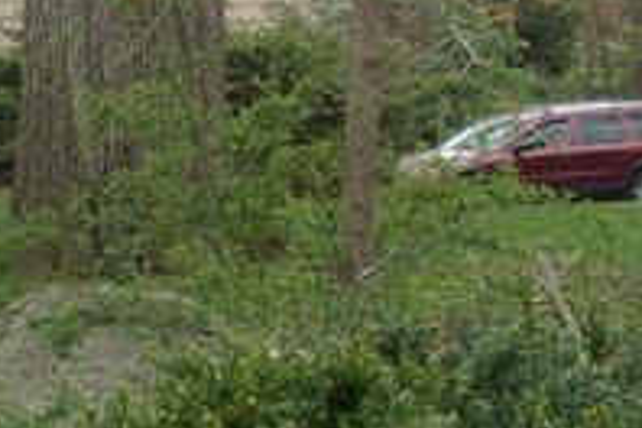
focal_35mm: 145
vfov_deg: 9.4
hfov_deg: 13.4
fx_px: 2586
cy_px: 379
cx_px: -311
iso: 80
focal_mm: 4.9
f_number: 3
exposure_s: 1/180
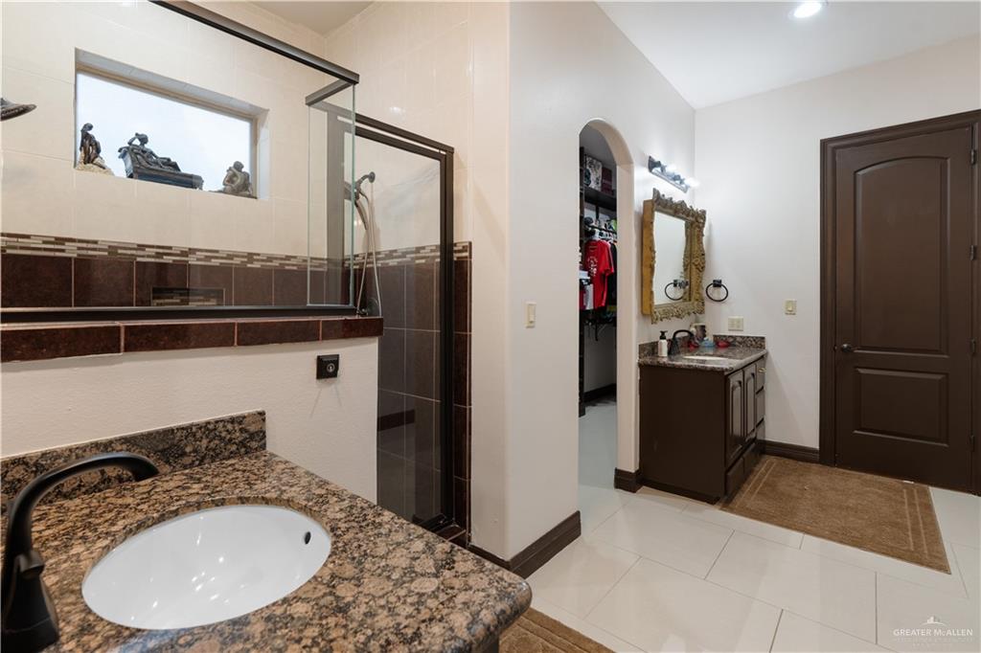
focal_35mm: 16
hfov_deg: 96.8
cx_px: 490
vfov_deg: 73.7
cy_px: 326
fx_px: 436
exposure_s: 1/10
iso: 1250
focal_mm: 16
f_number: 6.3
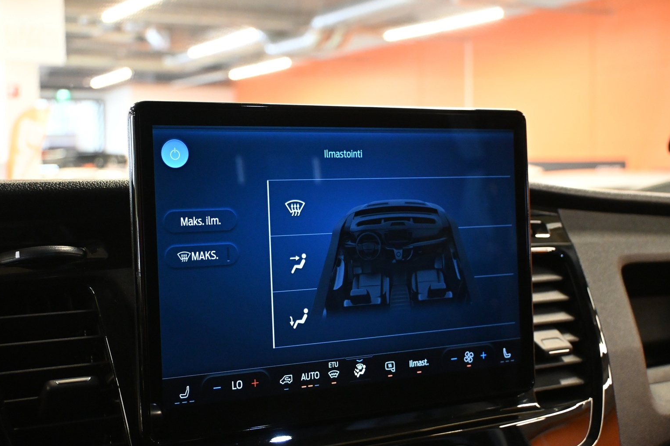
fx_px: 935
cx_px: 324
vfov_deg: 26.8
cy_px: 234
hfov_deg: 39.4
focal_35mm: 50
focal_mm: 31.5
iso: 4500
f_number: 5
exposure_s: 1/60
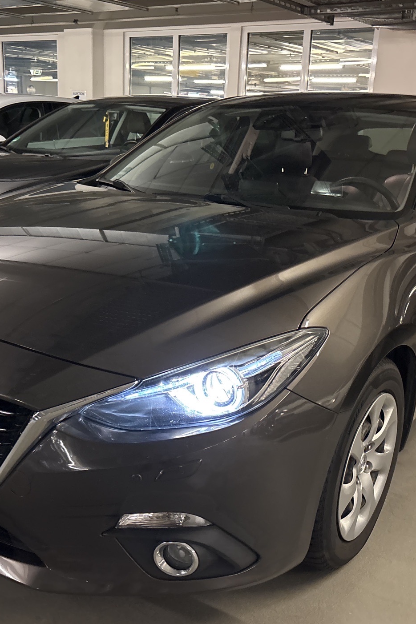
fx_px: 641
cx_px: 196
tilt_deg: -16.8
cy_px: 310
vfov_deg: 51.9
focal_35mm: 37
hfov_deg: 35.9
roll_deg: -3.0
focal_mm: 5.96
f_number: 1.6
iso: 500
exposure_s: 1/33
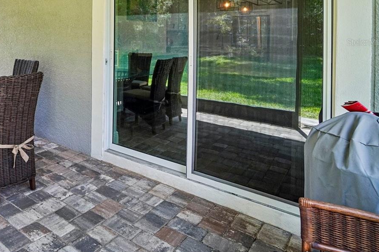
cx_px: 44
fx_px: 284
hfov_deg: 58.5
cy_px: 42
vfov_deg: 44.9
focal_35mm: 27
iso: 250
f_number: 8
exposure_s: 1/30
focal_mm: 10
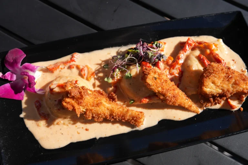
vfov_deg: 28.1
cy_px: 82
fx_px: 331
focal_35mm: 48
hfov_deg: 41.1
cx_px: 124
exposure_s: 1/320
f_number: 5.6
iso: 80
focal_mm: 48
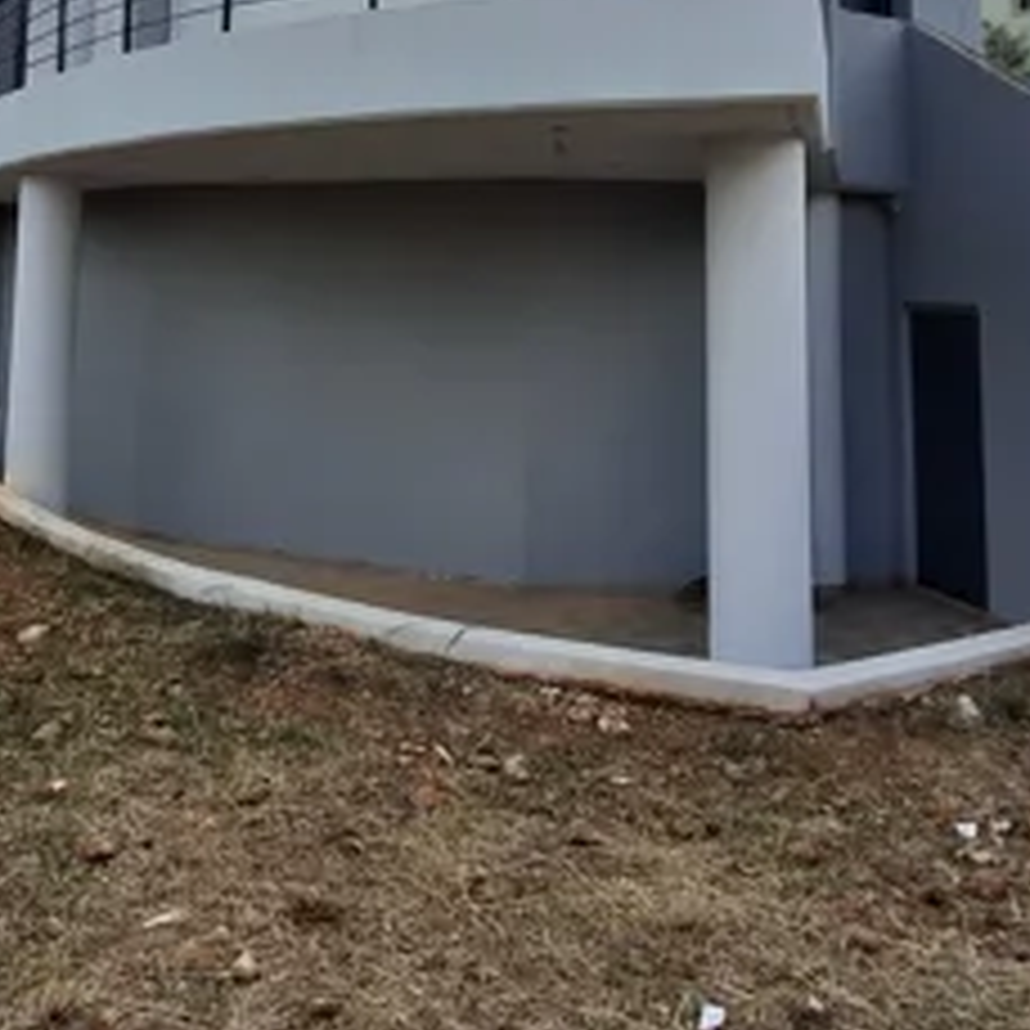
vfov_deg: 41.7
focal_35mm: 37
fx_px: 1246
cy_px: 126
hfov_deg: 44.5
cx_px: 378
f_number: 2.2
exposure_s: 1/3356
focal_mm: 1.64
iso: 40
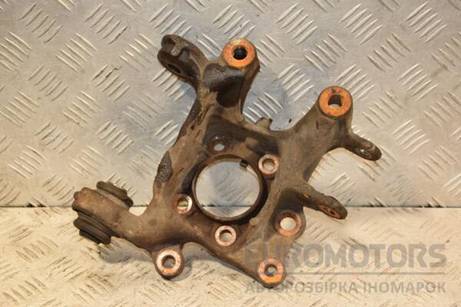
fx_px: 922
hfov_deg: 28.1
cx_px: 230
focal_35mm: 72
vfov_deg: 18.9
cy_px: 154
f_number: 4.8
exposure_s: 1/160
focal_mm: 48
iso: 800
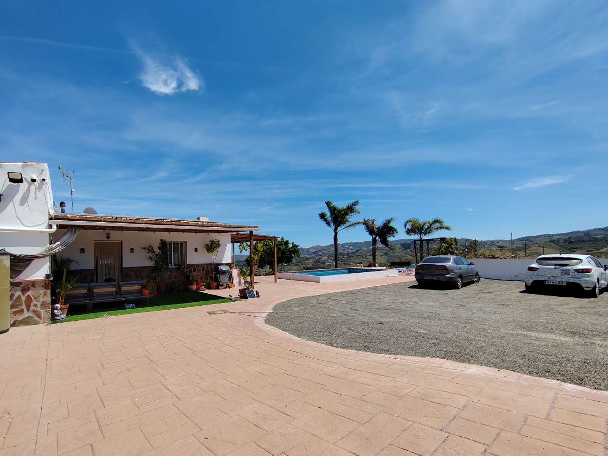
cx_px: 268
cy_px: 252
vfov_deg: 81.5
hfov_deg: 97.7
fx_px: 263
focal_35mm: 15
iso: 100
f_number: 2.2
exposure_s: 1/1600
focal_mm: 2.16
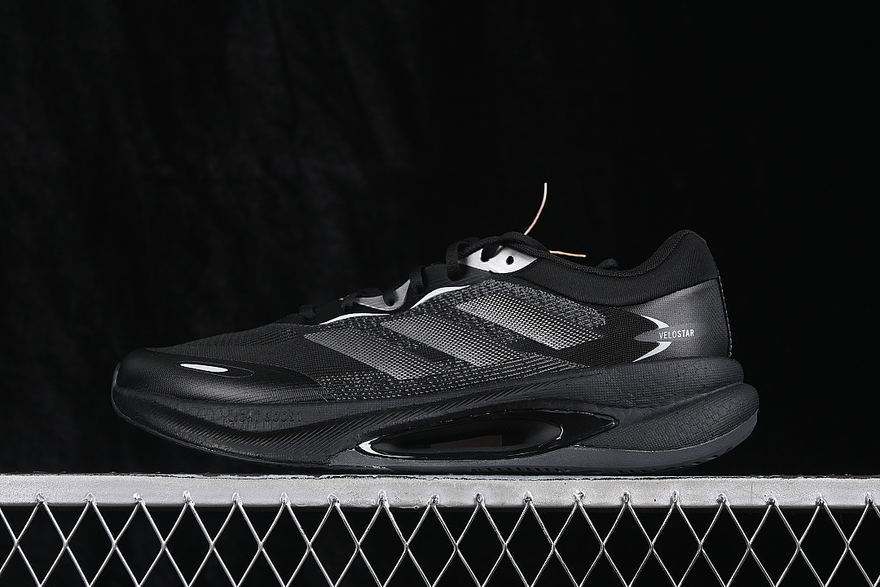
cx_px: 440
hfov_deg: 27.0
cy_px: 294
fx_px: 1833
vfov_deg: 18.2
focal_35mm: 75
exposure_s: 1/60
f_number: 6.3
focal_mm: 50
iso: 160
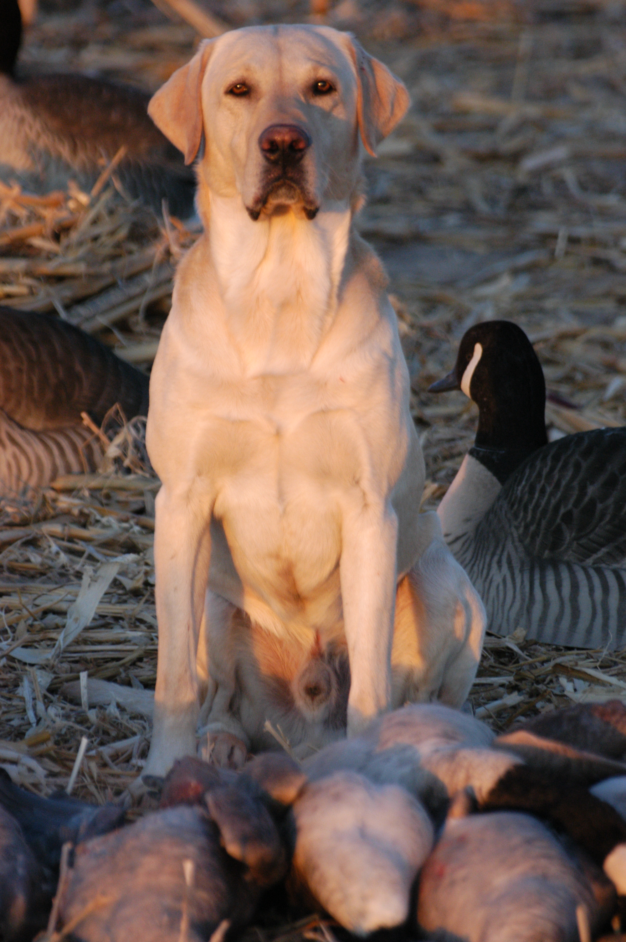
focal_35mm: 330
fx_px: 8623
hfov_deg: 4.2
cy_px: 471
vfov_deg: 6.2
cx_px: 313
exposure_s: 1/320
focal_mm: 220
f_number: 5.6
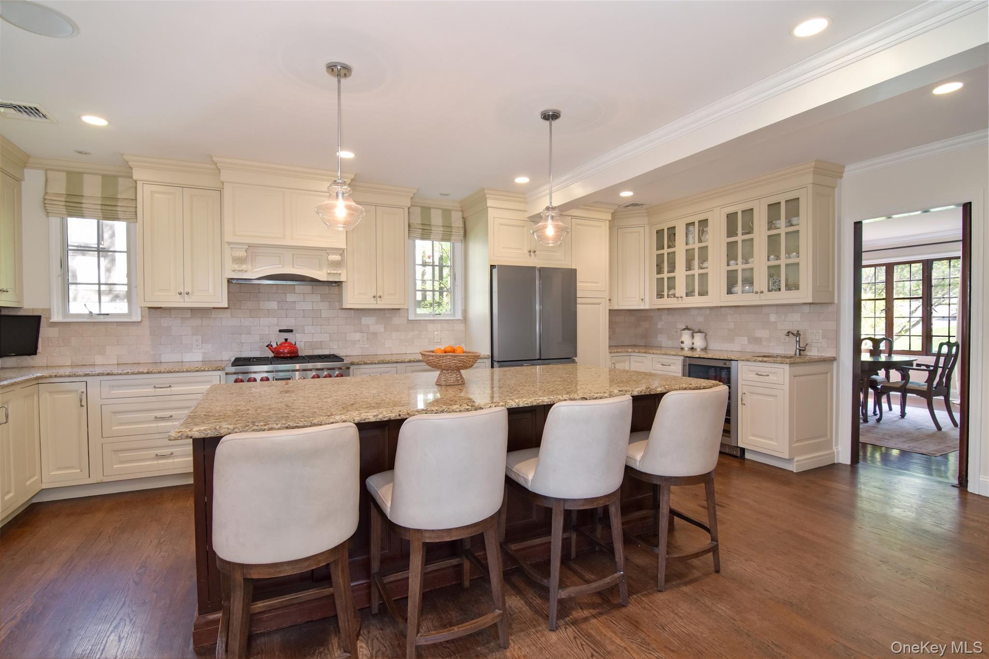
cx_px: 494
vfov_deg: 72.0
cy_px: 330
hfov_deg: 95.0
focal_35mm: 16
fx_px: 453
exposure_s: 1/40
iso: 640
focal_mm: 11
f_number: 9
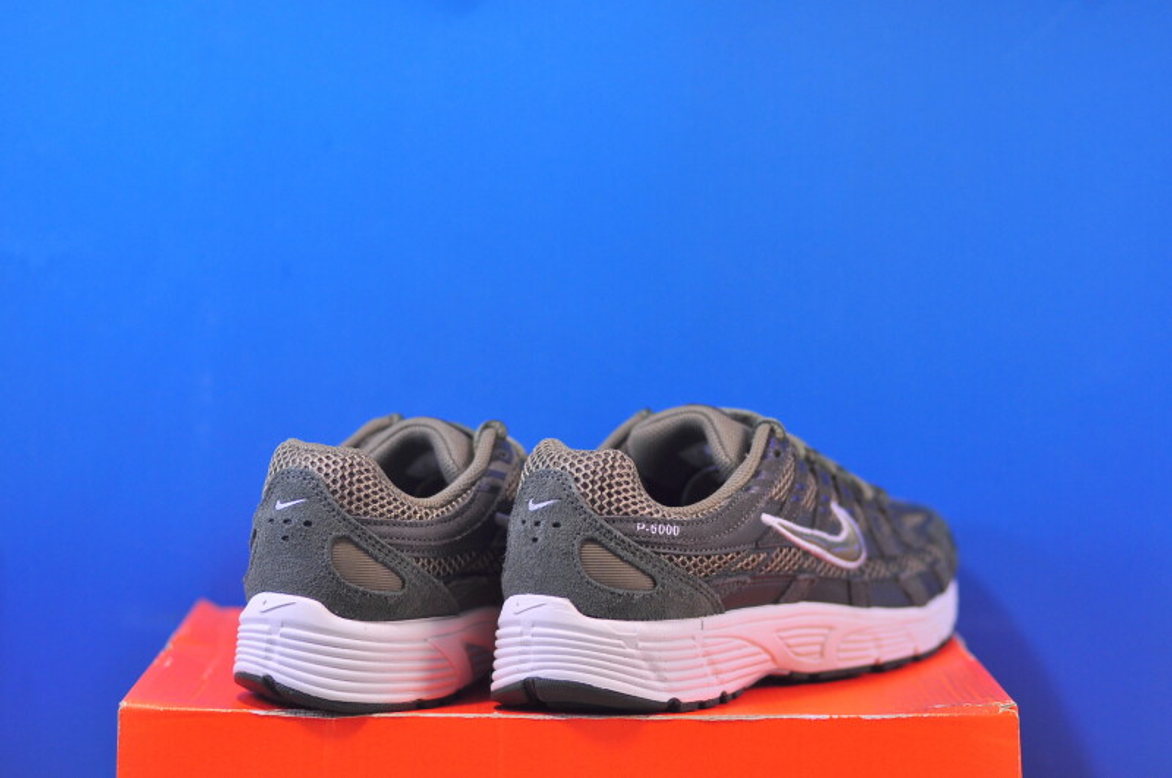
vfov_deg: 18.1
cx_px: 586
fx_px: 2438
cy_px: 389
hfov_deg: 27.0
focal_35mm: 75
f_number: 2.2
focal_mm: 50
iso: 250
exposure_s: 1/320
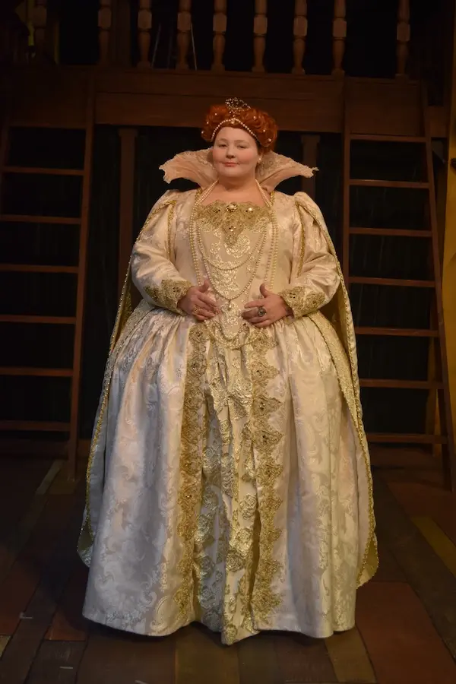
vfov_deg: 38.9
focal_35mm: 51
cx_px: 228
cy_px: 342
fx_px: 969
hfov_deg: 26.5
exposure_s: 1/100
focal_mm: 34
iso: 400
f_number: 5
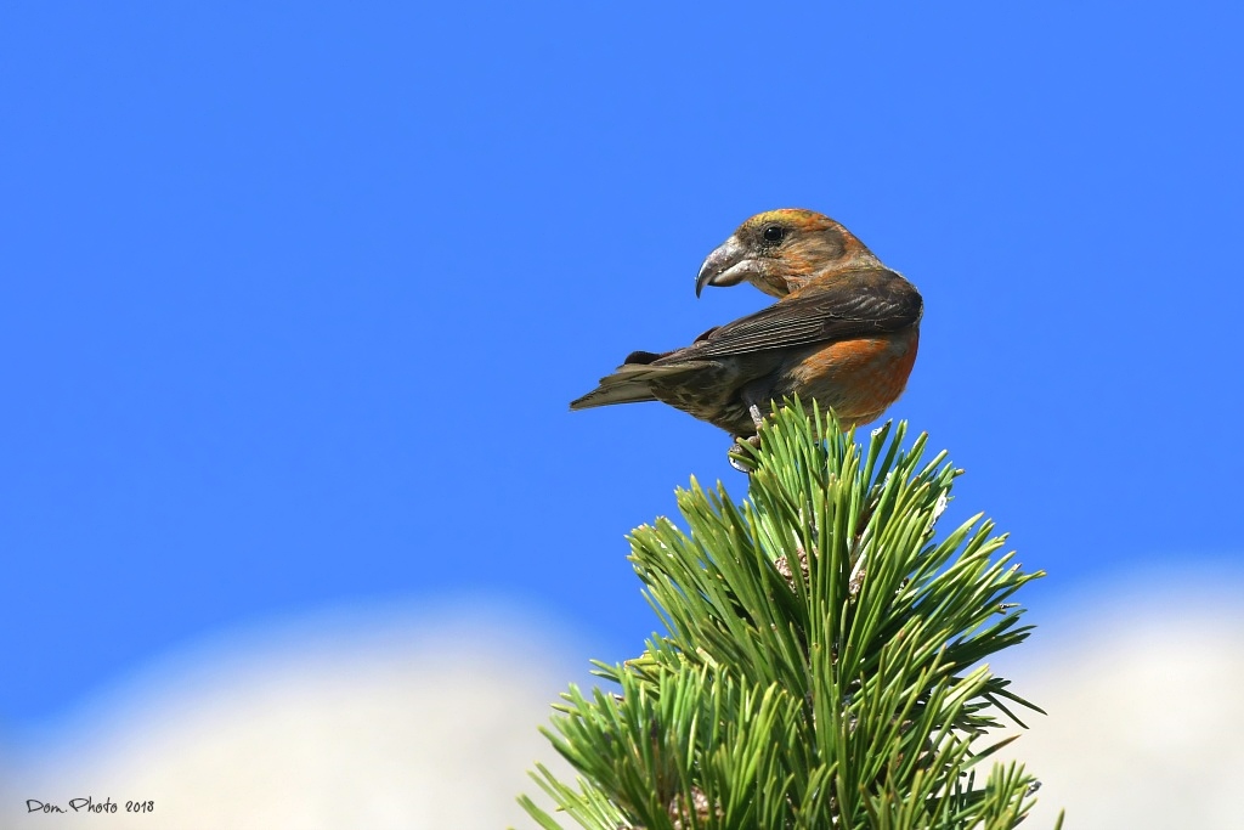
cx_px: 622
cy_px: 415
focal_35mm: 450
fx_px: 15551
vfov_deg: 3.1
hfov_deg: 4.6
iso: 220
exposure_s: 1/1500
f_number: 8
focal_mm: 300
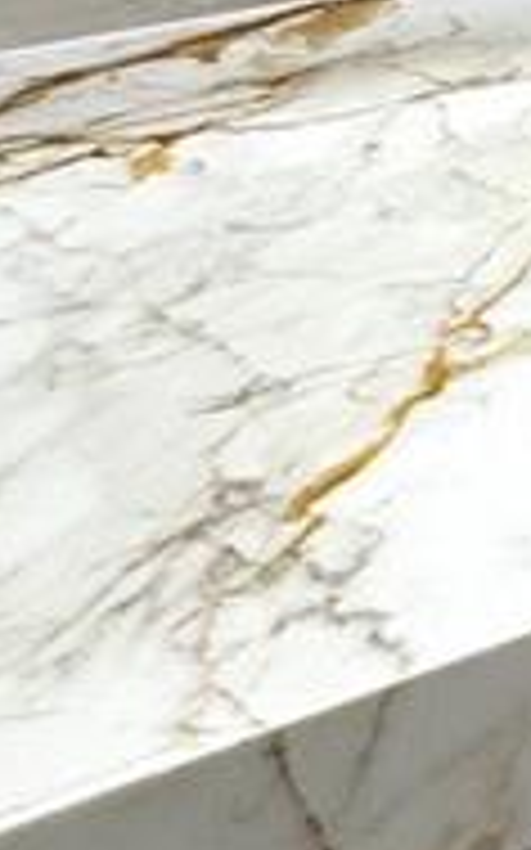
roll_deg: -0.5
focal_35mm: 94
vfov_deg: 19.2
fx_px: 2178
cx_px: 1143
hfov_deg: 12.0
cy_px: -436
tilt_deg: -4.6
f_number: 2.2
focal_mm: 2.22
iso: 50
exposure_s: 1/120
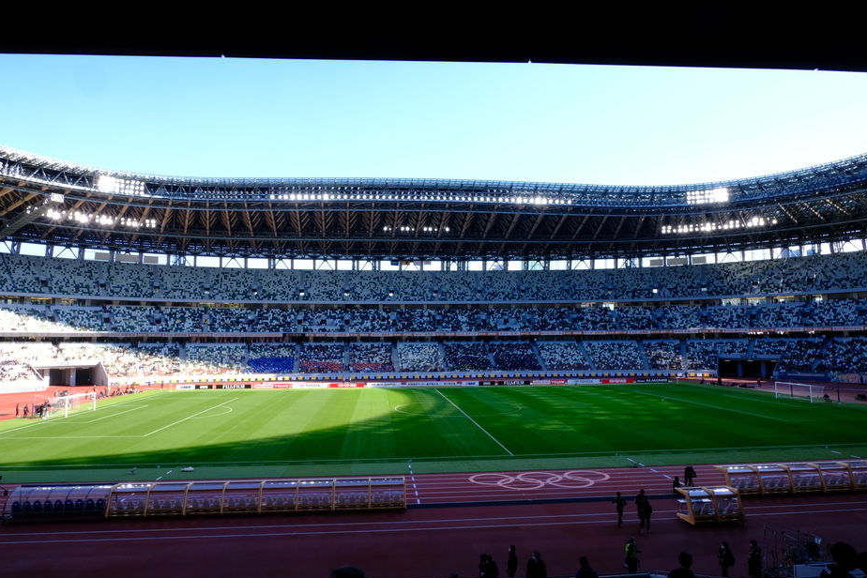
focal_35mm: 24
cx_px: 428
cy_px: 299
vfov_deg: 53.1
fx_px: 578
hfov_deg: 73.7
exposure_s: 1/20
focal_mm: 15
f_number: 20
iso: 320
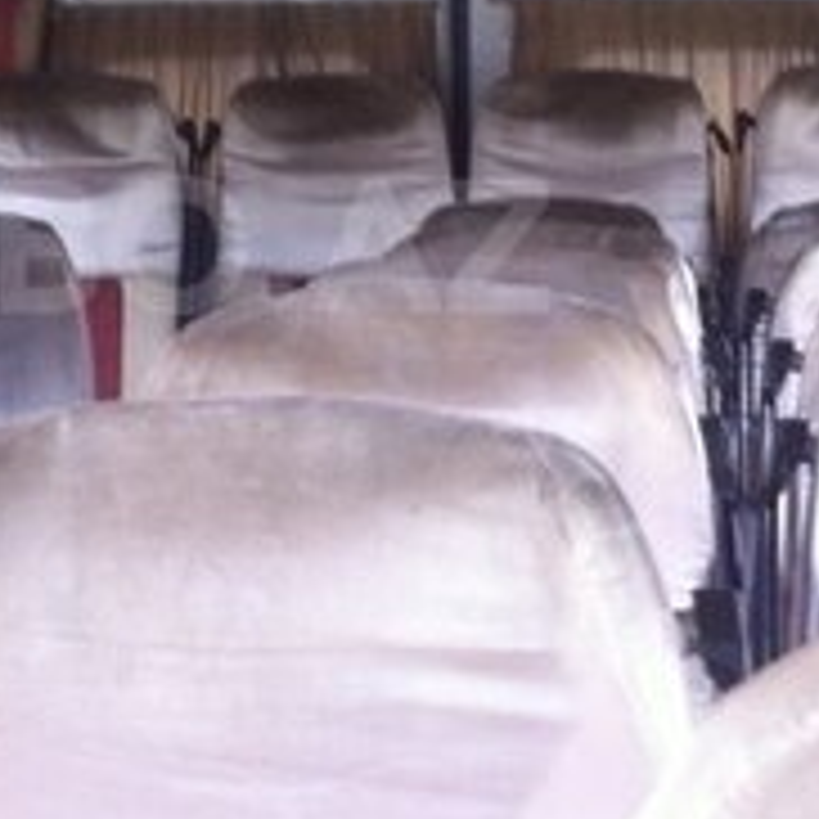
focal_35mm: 112
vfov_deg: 15.5
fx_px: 2998
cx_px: 90
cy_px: 245
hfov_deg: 15.4
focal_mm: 3.85
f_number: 2.8
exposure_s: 1/17
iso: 125
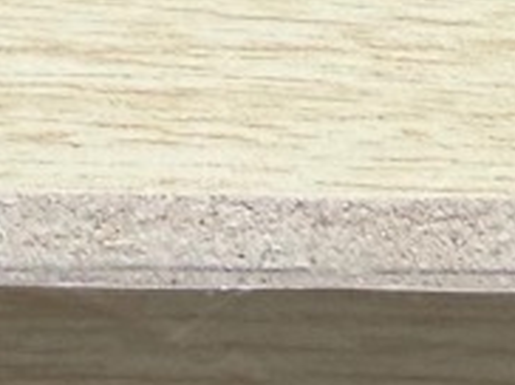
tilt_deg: -21.2
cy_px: -504
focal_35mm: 169
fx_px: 2511
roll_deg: -3.4
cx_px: 673
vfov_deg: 8.1
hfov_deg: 11.4
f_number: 2.2
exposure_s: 1/100
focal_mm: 2.22
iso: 160
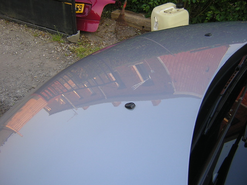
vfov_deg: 39.7
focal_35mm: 36
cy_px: 92
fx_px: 257
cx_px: 124
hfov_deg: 51.4
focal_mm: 4.7
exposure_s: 1/136
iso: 100
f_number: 2.6
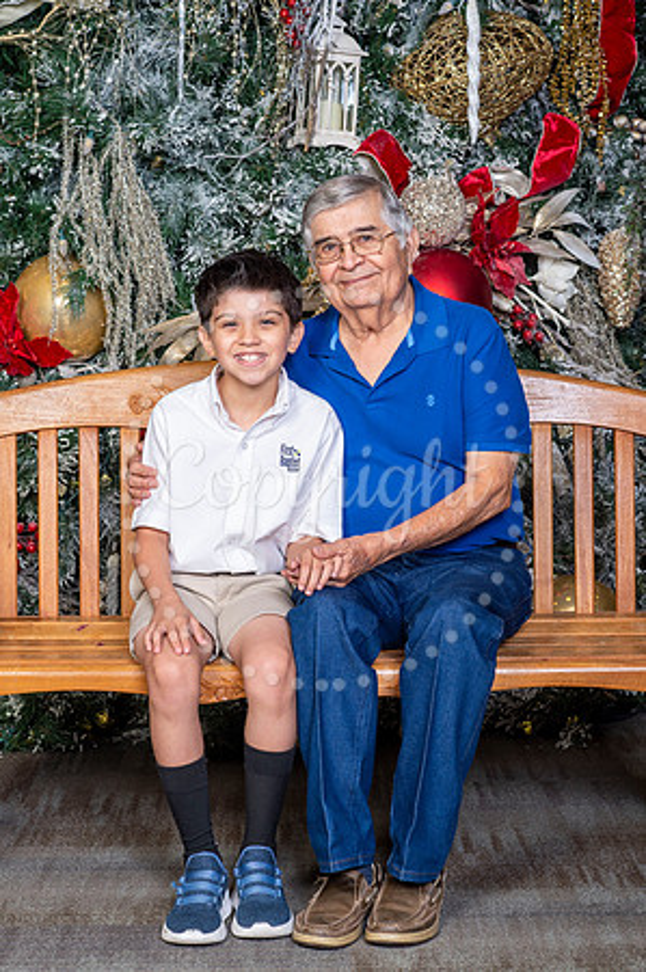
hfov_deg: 16.0
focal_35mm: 85
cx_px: 323
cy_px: 486
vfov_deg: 23.9
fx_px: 2293
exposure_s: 1/125
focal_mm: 85
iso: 400
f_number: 8
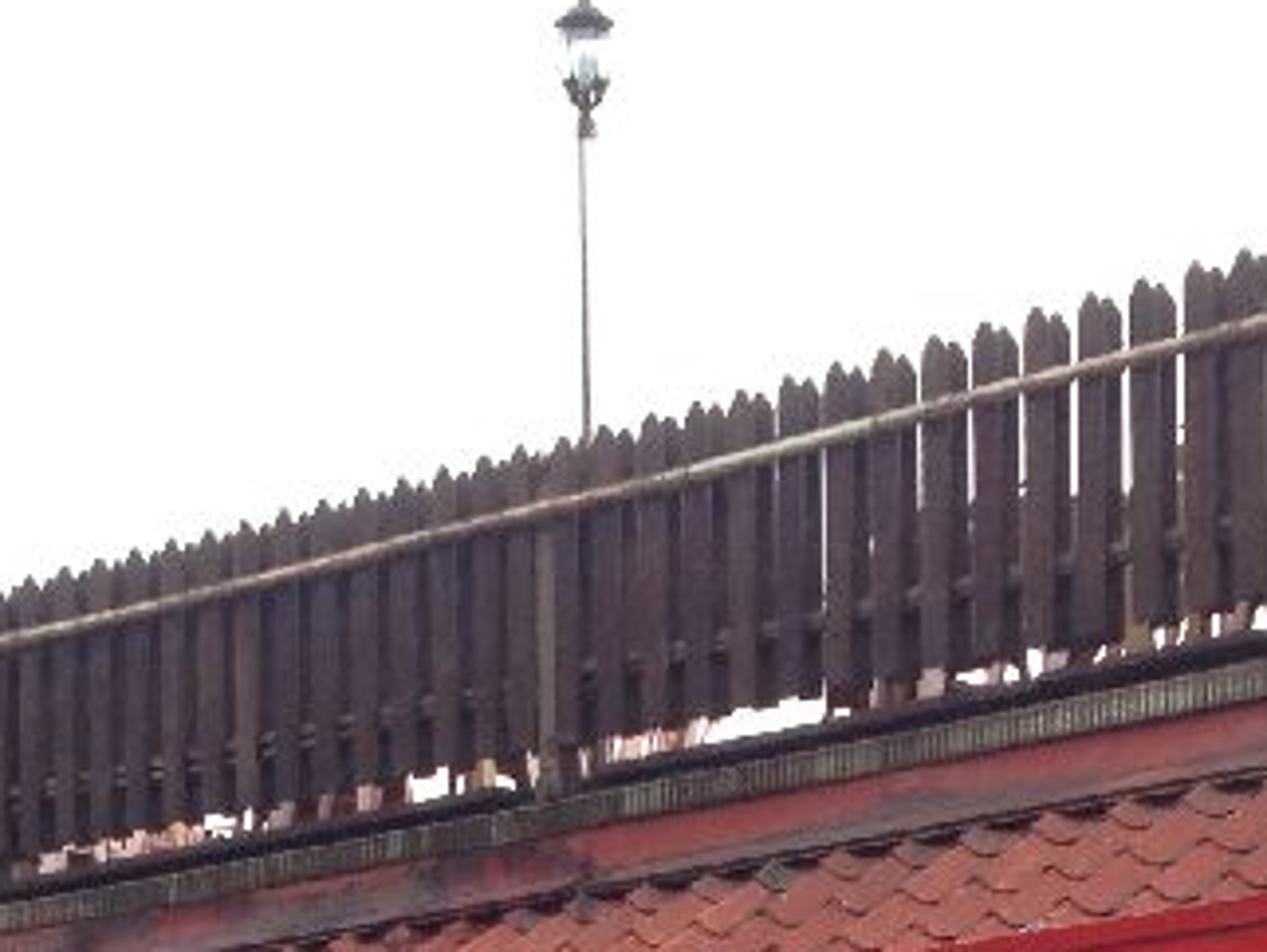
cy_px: 1361
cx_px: 661
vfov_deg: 10.4
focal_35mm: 139
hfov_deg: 14.2
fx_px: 5091
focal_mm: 4.28
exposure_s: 1/363
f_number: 2.4
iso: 50
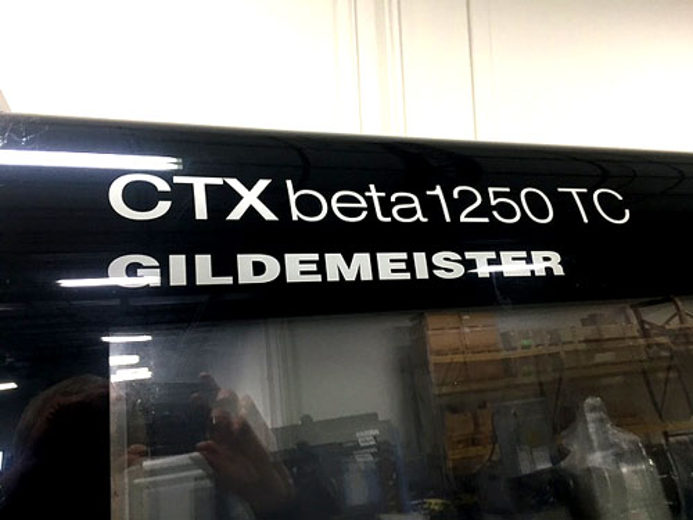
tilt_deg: +5.2
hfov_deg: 61.7
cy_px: 260
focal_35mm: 29
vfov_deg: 48.2
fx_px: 581
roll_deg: +3.8
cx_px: 346
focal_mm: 4.15
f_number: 2.2
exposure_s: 1/30
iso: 100
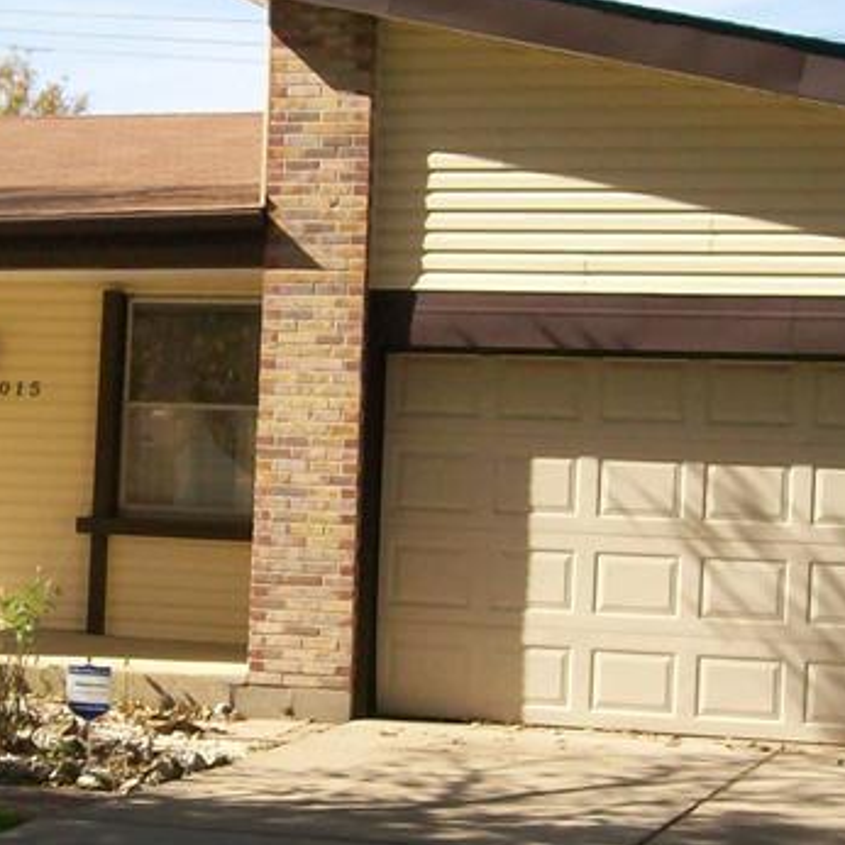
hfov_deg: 18.4
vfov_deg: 18.5
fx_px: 2596
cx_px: 252
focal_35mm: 94
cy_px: 379
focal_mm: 6
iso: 80
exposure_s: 1/445
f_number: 4.8
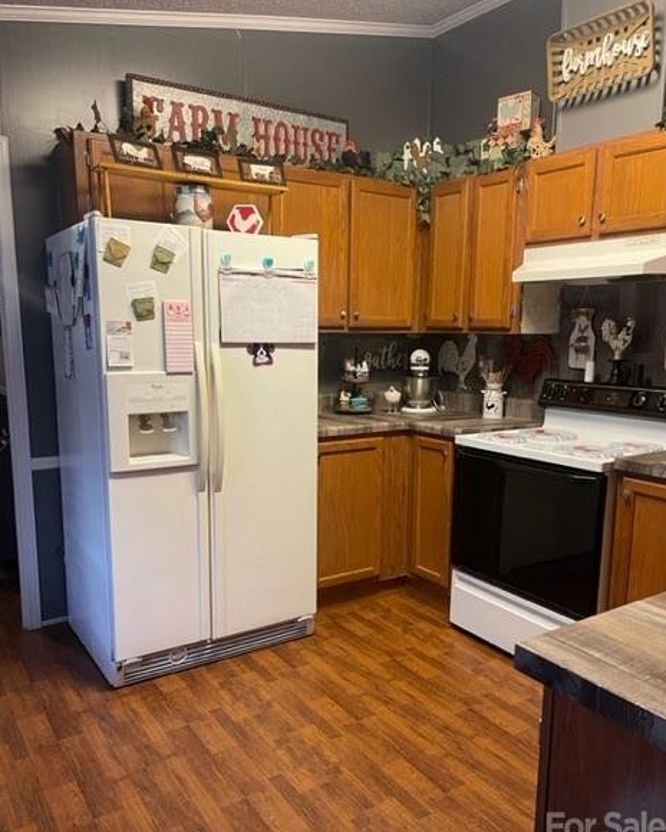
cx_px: 337
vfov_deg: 62.1
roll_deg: -0.2
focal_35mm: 28
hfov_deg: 51.5
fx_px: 690
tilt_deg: -10.4
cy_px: 450
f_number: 1.6
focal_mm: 5.1
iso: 320
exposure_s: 1/60
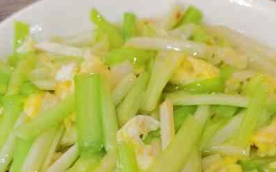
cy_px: 153
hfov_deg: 30.1
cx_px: 166
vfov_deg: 18.8
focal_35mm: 68
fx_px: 511
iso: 200
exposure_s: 1/100
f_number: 1.8
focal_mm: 5.58
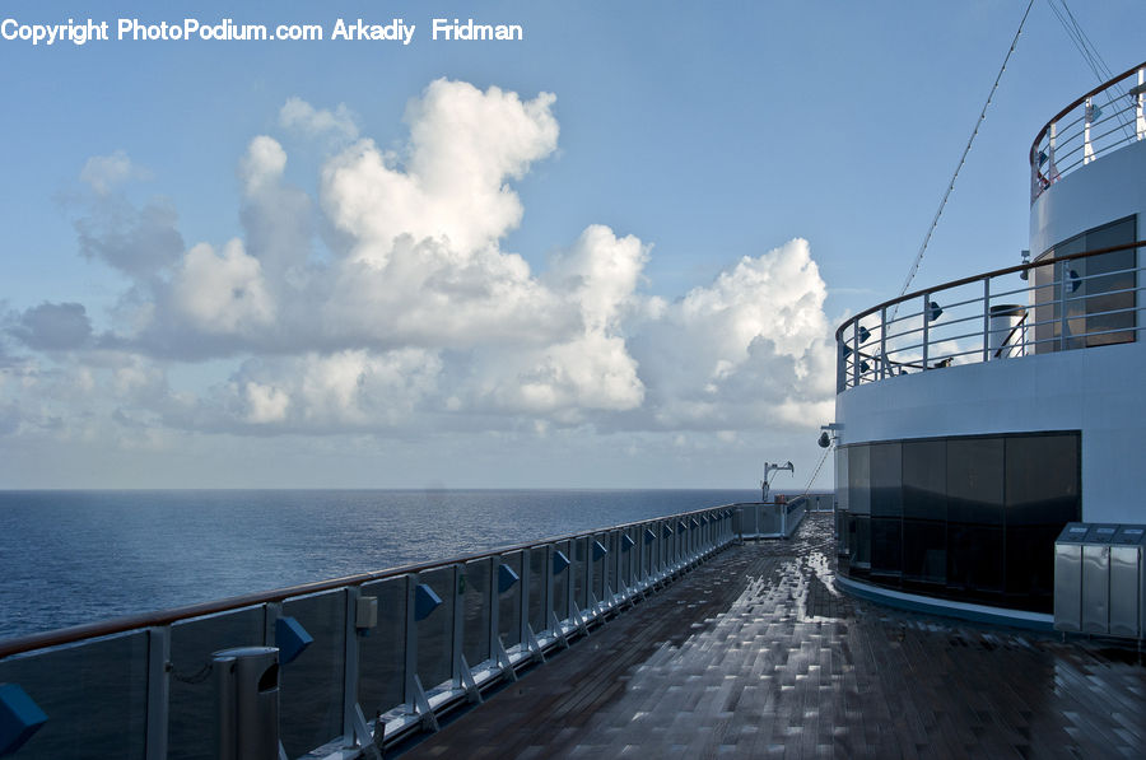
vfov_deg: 31.8
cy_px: 380
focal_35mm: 42
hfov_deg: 46.5
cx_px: 573
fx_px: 1335
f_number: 6.3
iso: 200
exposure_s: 1/1250
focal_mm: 28
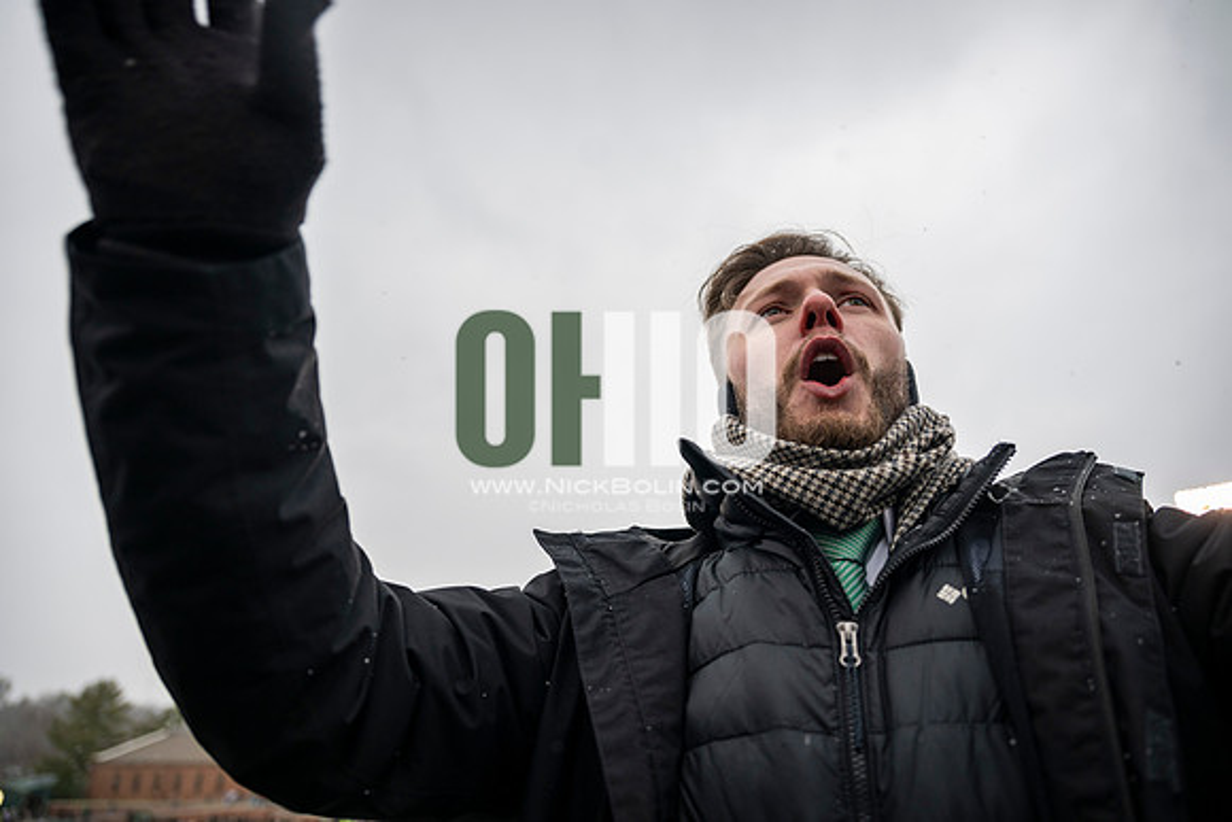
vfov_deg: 53.2
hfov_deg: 73.7
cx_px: 616
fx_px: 821
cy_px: 411
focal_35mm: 24
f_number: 2.8
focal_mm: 24
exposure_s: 1/500
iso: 160
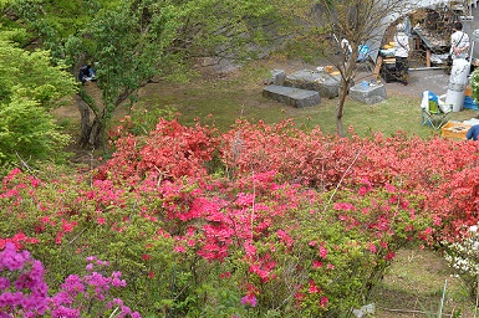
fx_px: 1117
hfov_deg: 24.2
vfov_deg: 16.2
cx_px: 228
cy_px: 196
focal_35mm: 84
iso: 200
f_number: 8
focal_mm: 50
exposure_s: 1/250
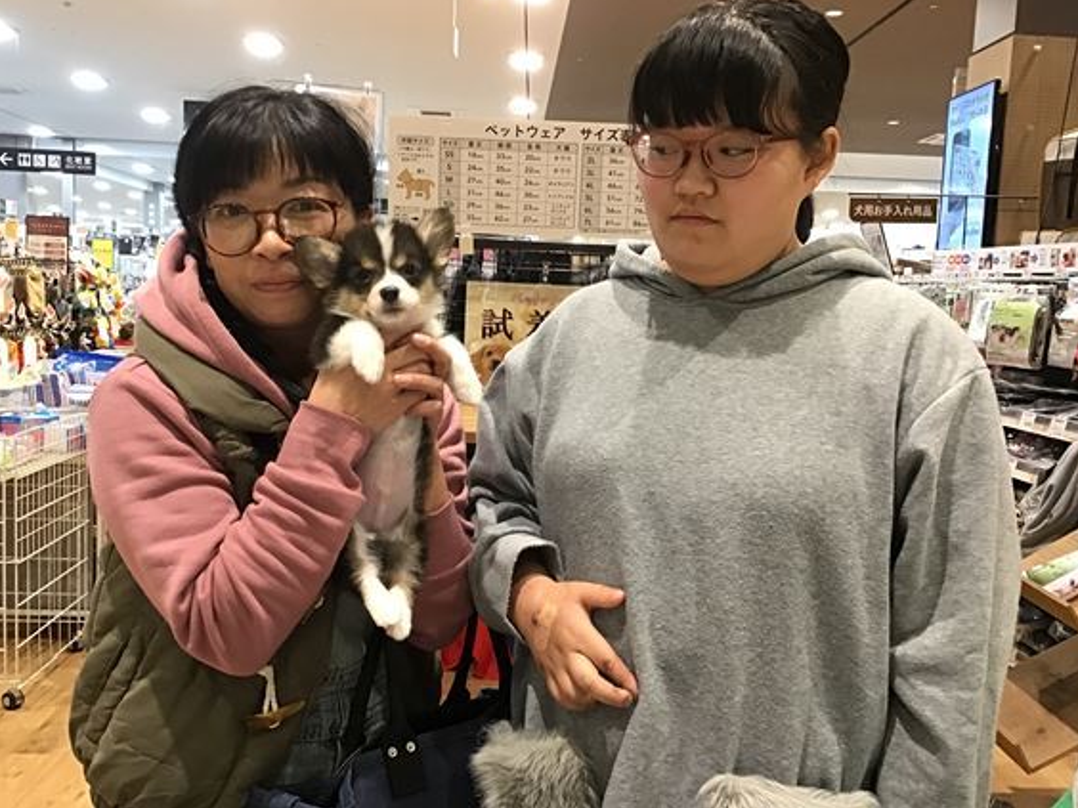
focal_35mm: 33
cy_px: 415
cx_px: 537
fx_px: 1028
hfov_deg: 55.4
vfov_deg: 42.9
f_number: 2.4
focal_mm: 3.3
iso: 125
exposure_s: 1/30
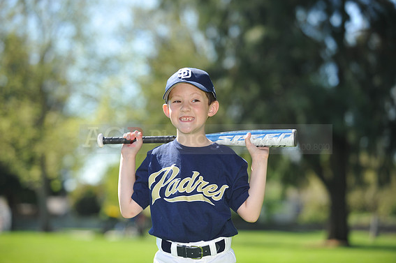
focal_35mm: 133
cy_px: 133
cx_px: 197
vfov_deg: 10.3
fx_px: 1462
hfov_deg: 15.4
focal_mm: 130
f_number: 4
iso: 200
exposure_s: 1/800
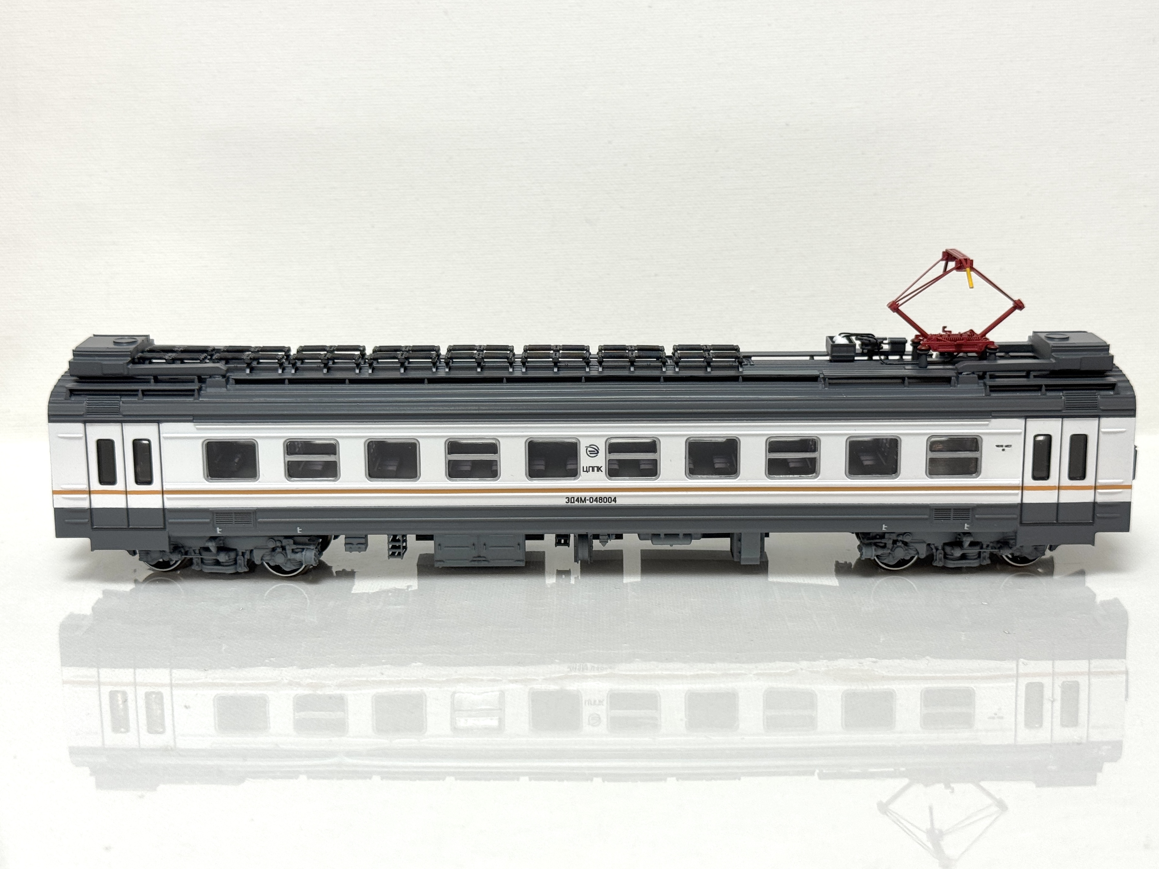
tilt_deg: -14.6
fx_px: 1607
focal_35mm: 48
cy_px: 434
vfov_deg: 30.3
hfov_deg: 39.7
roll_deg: +0.5
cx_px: 580
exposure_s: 1/100
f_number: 1.78
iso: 80
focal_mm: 6.76
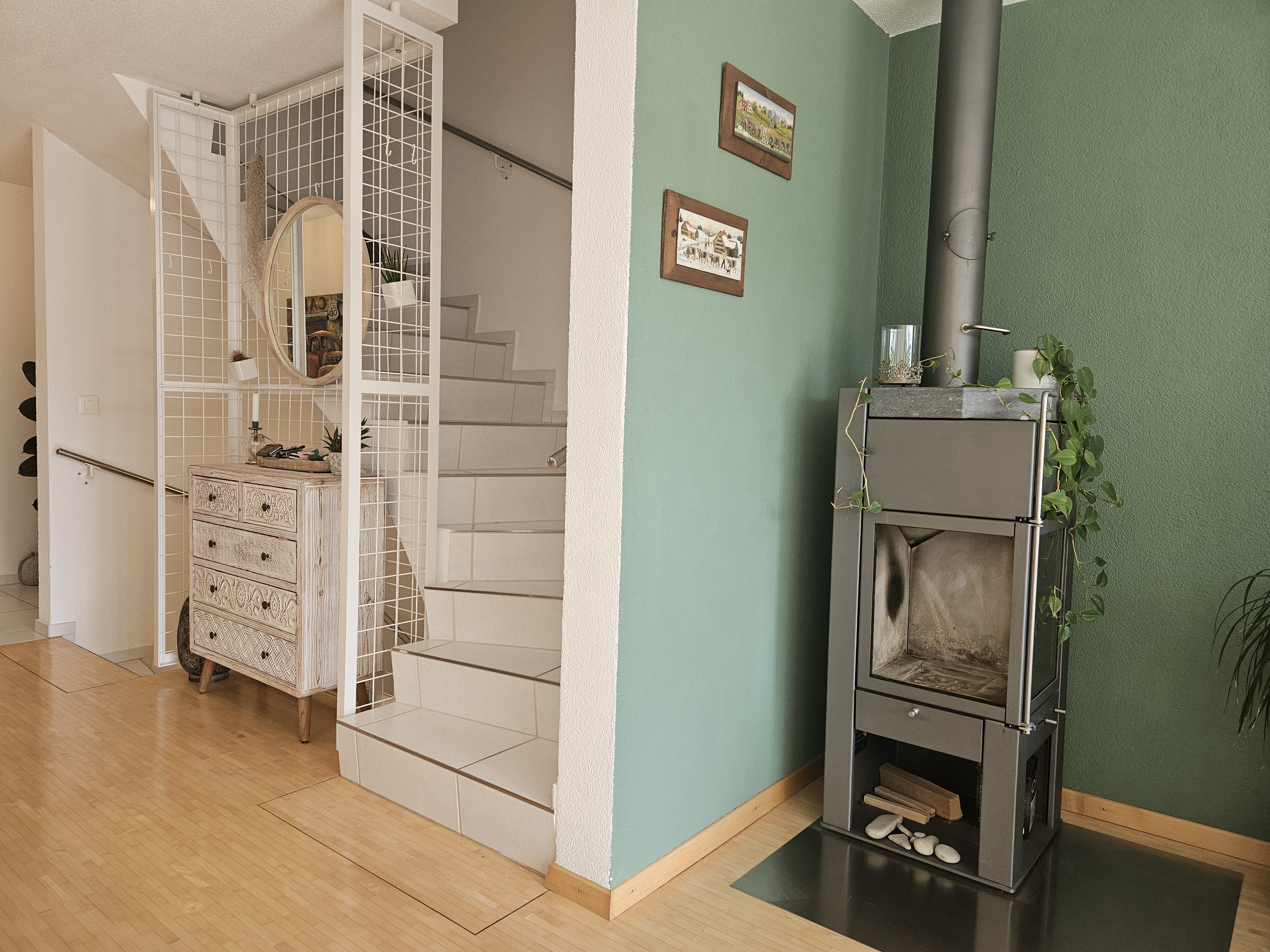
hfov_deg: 73.9
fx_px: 844
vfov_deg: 58.9
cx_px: 635
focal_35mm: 23
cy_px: 476
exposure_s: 1/180
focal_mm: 5.4
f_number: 1.8
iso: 100
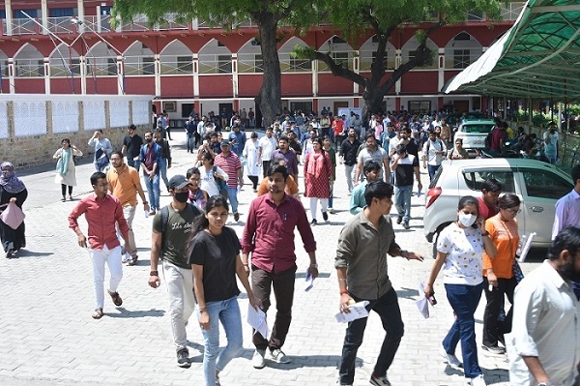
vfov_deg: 30.8
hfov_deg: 45.0
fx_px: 700
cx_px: 290
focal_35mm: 44
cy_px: 193
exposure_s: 1/160
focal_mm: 29
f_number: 10
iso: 160
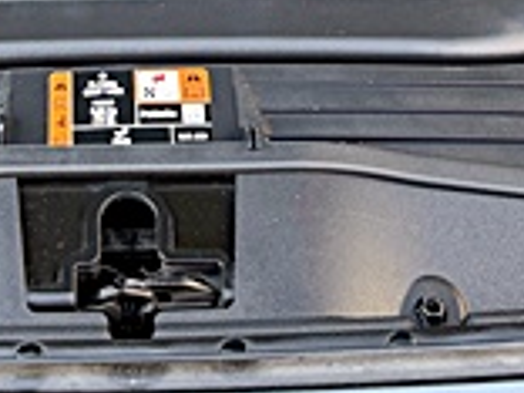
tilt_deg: -37.4
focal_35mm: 123
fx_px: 1862
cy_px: -531
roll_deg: +0.6
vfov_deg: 10.5
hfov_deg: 15.9
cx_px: 111
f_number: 1.78
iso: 100
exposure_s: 1/203
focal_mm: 6.76
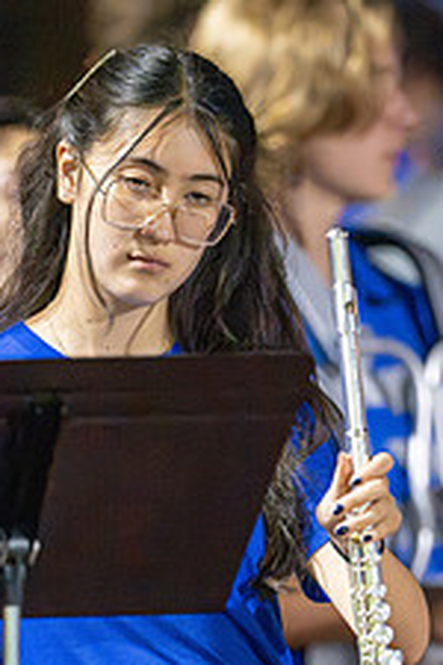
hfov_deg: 1.7
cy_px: 499
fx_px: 14784
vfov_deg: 2.6
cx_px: 168
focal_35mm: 801
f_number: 2.8
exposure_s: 1/1000
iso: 25600
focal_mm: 400
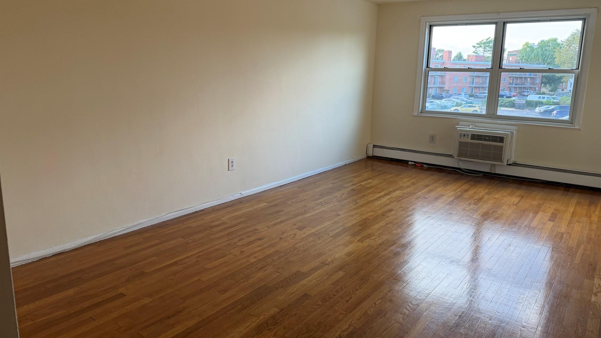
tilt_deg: -14.8
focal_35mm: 27
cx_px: 299
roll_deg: -1.9
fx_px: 430
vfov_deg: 42.9
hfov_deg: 69.9
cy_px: 157
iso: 160
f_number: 1.78
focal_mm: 6.76
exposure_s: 1/121
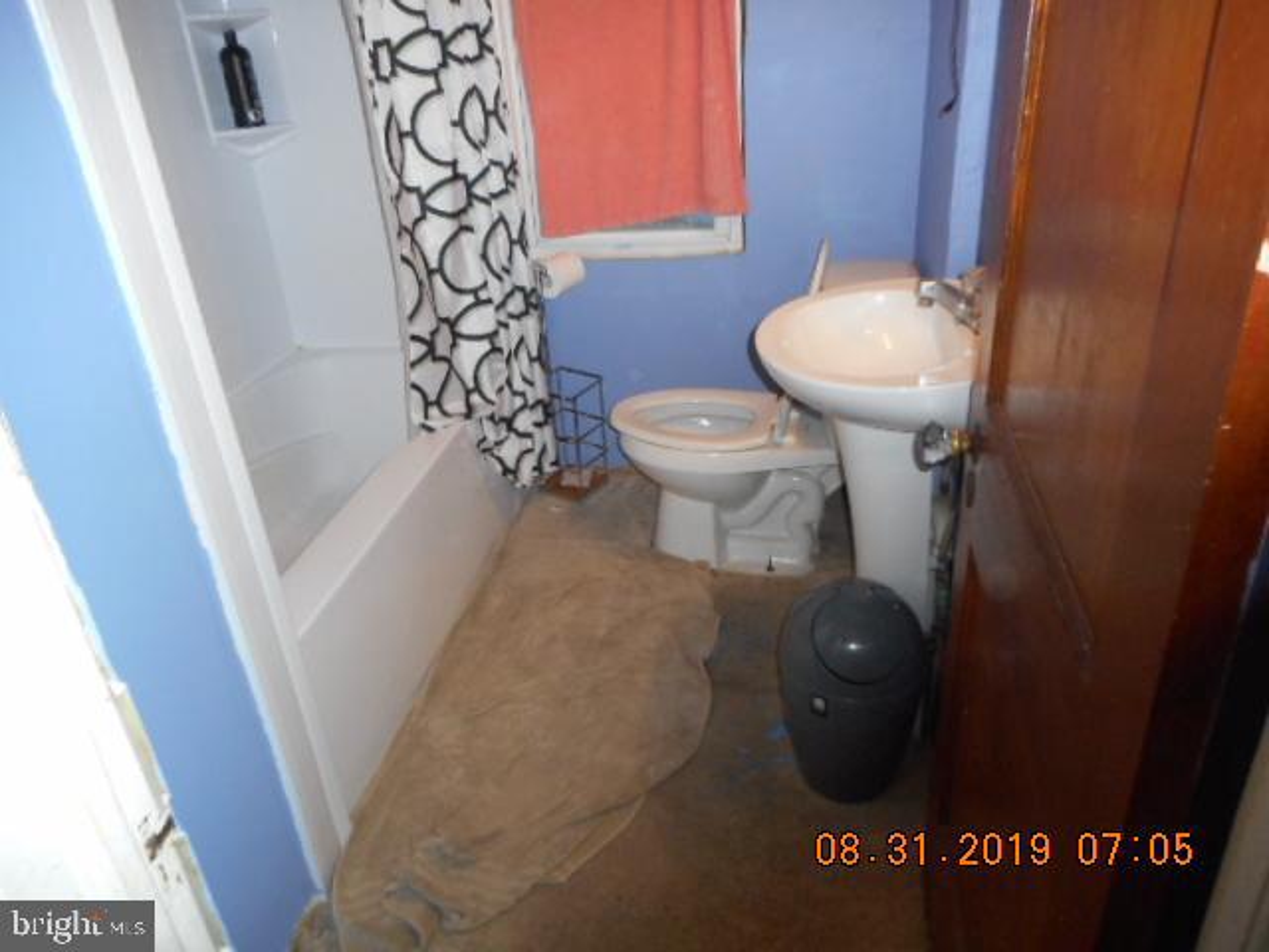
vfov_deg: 54.9
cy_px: 476
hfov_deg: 69.4
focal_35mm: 25
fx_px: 916
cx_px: 634
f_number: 3.7
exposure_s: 1/25
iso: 400
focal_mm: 4.5
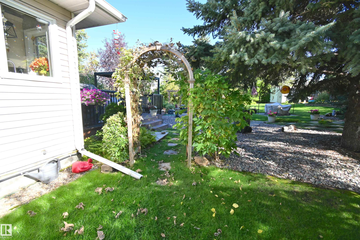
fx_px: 150
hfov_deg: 100.4
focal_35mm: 15
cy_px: 120
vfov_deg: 77.3
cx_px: 180
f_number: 5
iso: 200
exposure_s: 1/250
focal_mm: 10
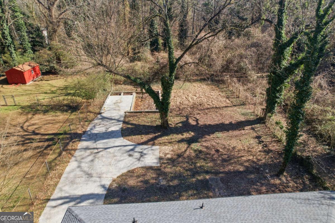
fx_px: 205
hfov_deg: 78.6
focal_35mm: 22
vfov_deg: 57.2
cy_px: 112
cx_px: 168
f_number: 2.8
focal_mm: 8.4
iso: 100
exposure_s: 1/100
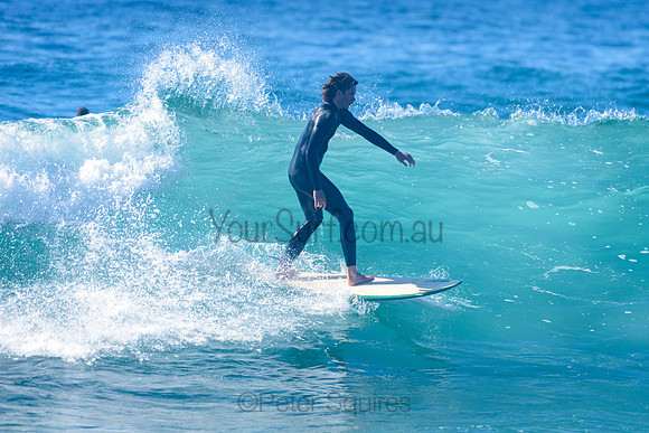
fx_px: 11049
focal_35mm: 613
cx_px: 392
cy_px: 199
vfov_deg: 2.2
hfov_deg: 3.4
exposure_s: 1/2000
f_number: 5.6
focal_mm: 500
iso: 160
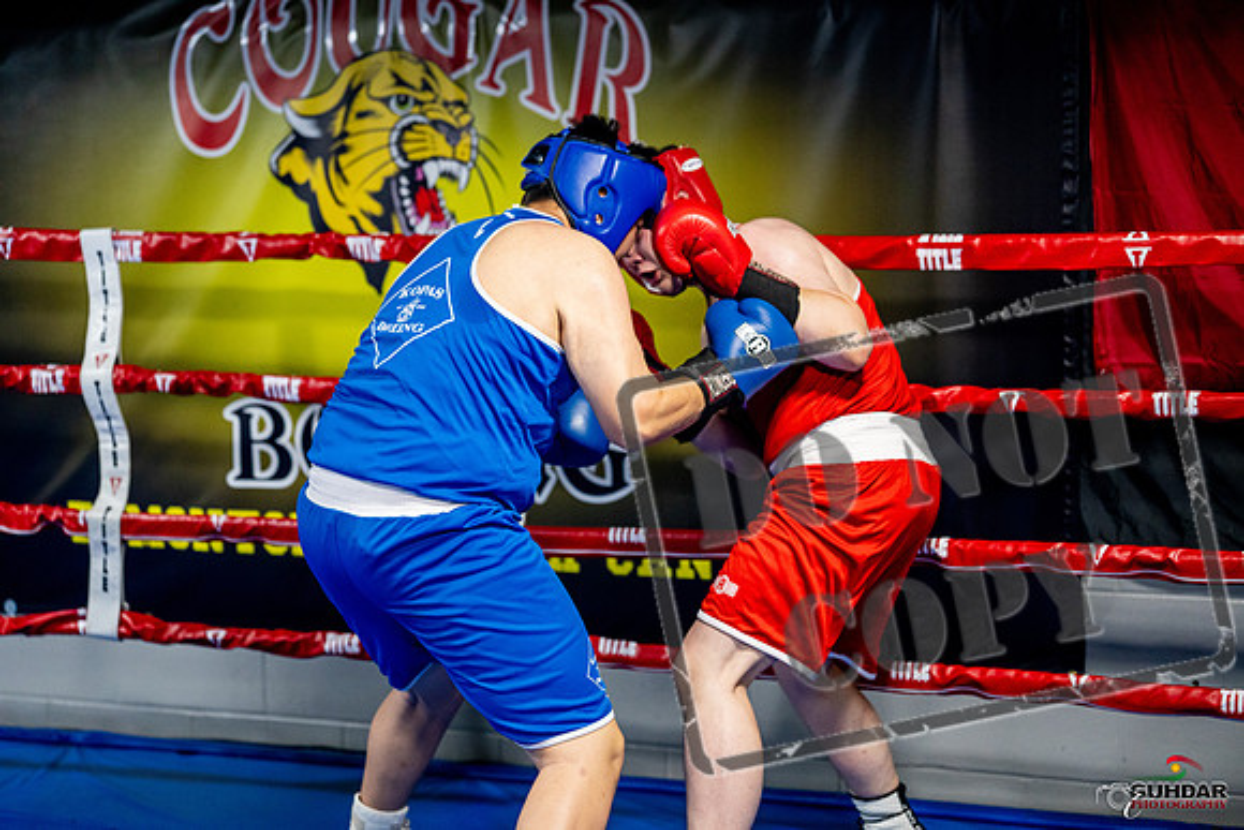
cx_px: 622
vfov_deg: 17.5
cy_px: 415
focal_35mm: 78
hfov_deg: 26.0
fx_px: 2696
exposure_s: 1/1000
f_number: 2
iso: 4000
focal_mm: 78
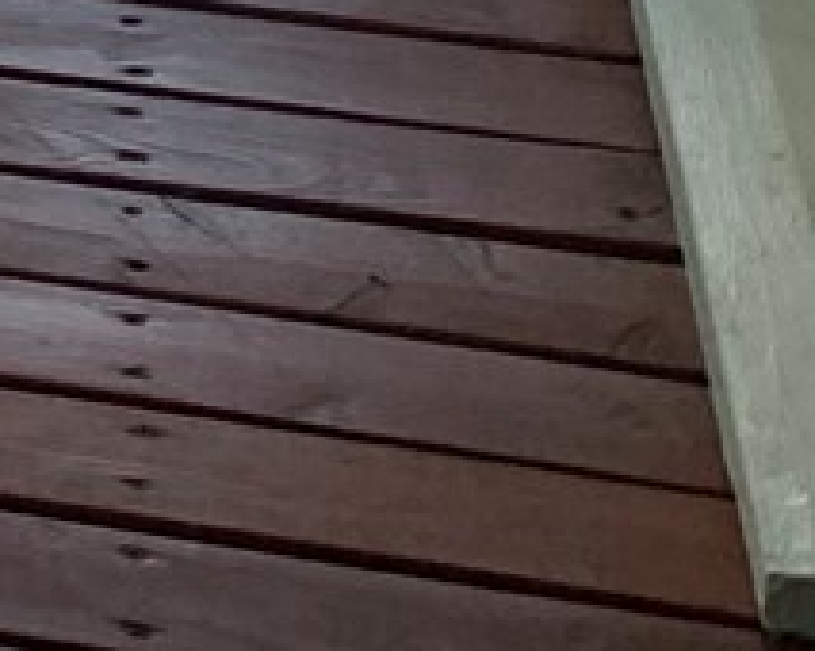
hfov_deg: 8.9
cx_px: -1328
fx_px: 4603
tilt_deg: -13.0
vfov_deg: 7.2
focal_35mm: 191
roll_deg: +0.7
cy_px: -1340
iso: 64
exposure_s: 1/121
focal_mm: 4.25
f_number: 1.8
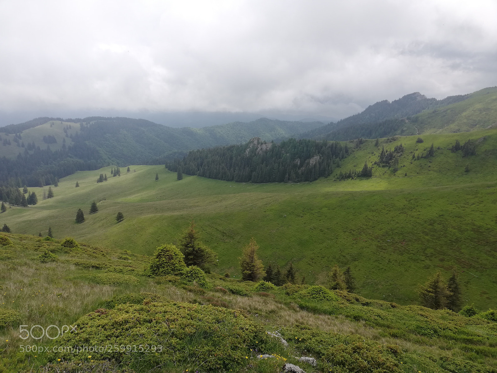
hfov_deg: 67.3
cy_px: 186
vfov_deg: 53.1
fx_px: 373
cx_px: 248
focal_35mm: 26
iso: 50
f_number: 2.2
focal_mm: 3.81
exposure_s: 1/1263
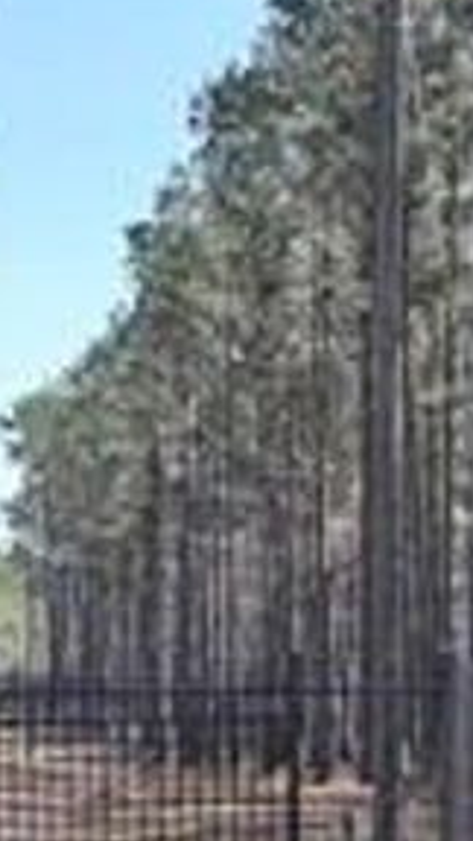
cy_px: 603
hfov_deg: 10.0
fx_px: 2698
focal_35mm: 121
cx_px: 158
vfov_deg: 17.6
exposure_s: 1/2088
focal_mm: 6.76
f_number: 1.78
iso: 100
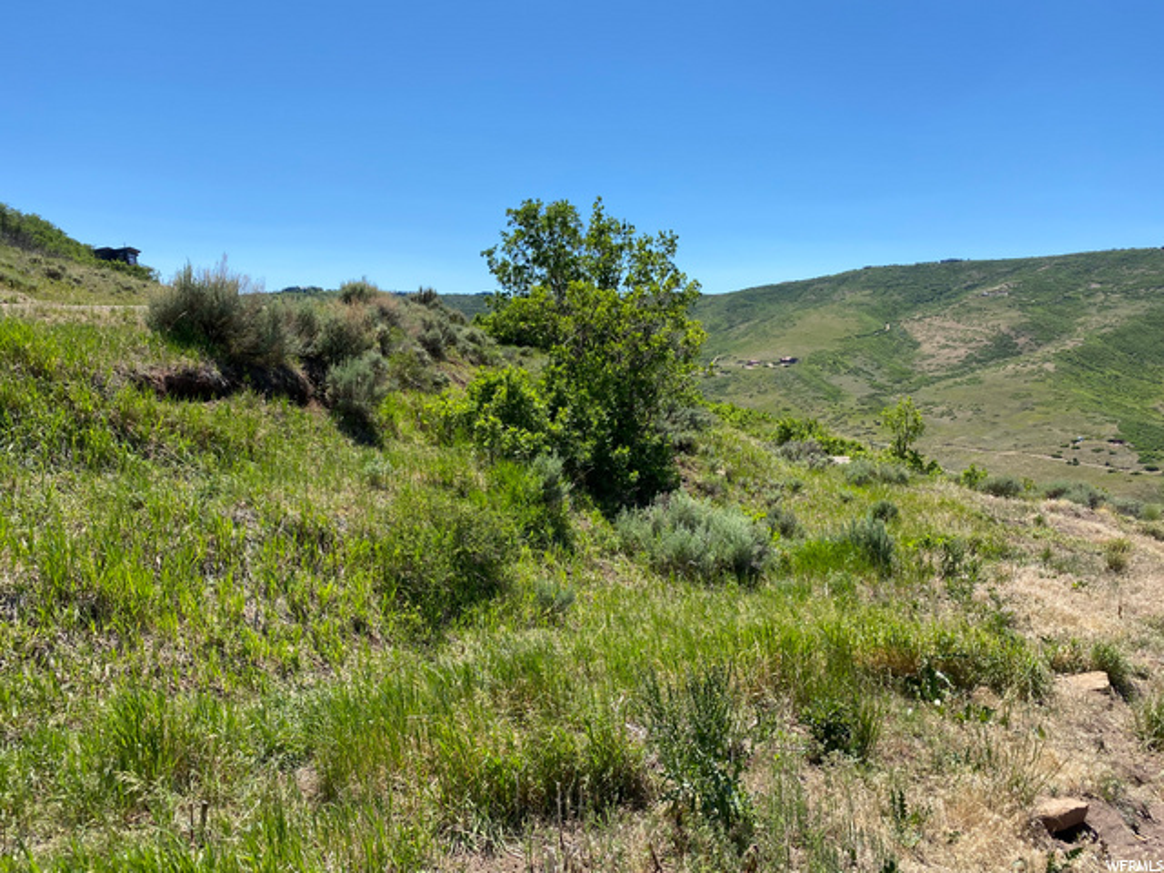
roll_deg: -0.2
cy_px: 436
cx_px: 582
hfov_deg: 67.3
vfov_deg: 53.1
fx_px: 874
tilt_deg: -5.4
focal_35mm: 26
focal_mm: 4.25
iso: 32
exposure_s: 1/2571
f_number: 1.8
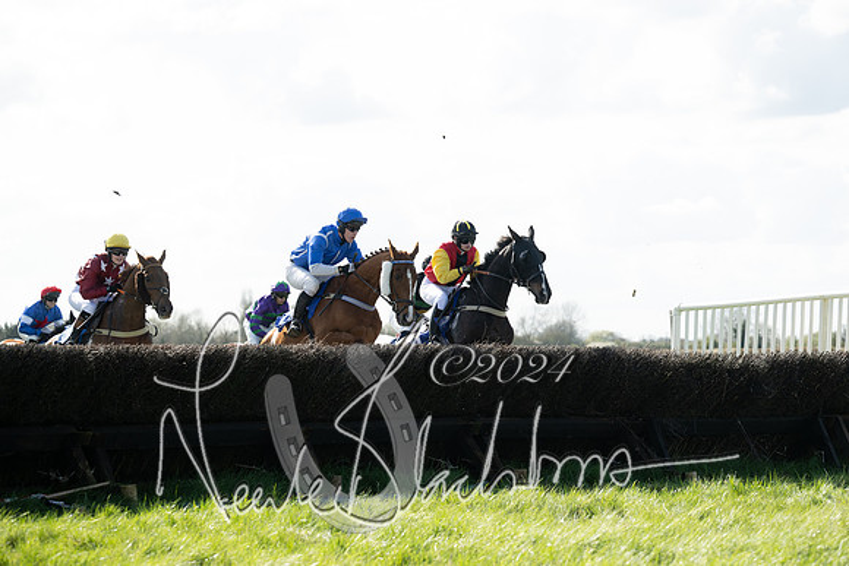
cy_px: 283
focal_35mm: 99
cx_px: 424
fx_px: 2335
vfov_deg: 13.8
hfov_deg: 20.6
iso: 400
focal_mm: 99
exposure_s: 1/2000
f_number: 4
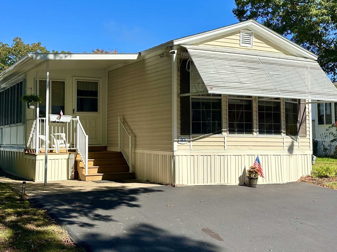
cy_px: 102
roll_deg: +0.6
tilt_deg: +3.7
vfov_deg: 30.2
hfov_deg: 39.6
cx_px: 157
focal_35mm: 48
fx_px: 467
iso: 80
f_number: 1.78
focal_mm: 6.86
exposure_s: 1/4016
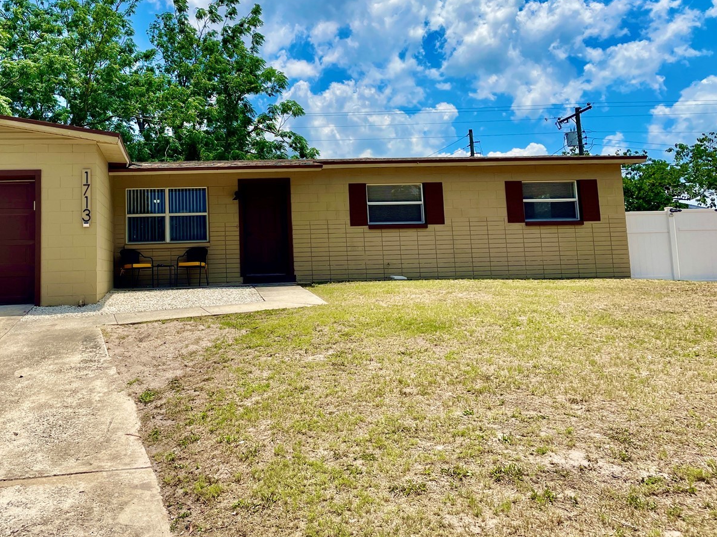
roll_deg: +2.1
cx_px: 238
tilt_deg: +6.4
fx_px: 725
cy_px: 190
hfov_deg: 51.6
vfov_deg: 40.3
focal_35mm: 35
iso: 32
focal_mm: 4.2
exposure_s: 1/6494
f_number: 1.6
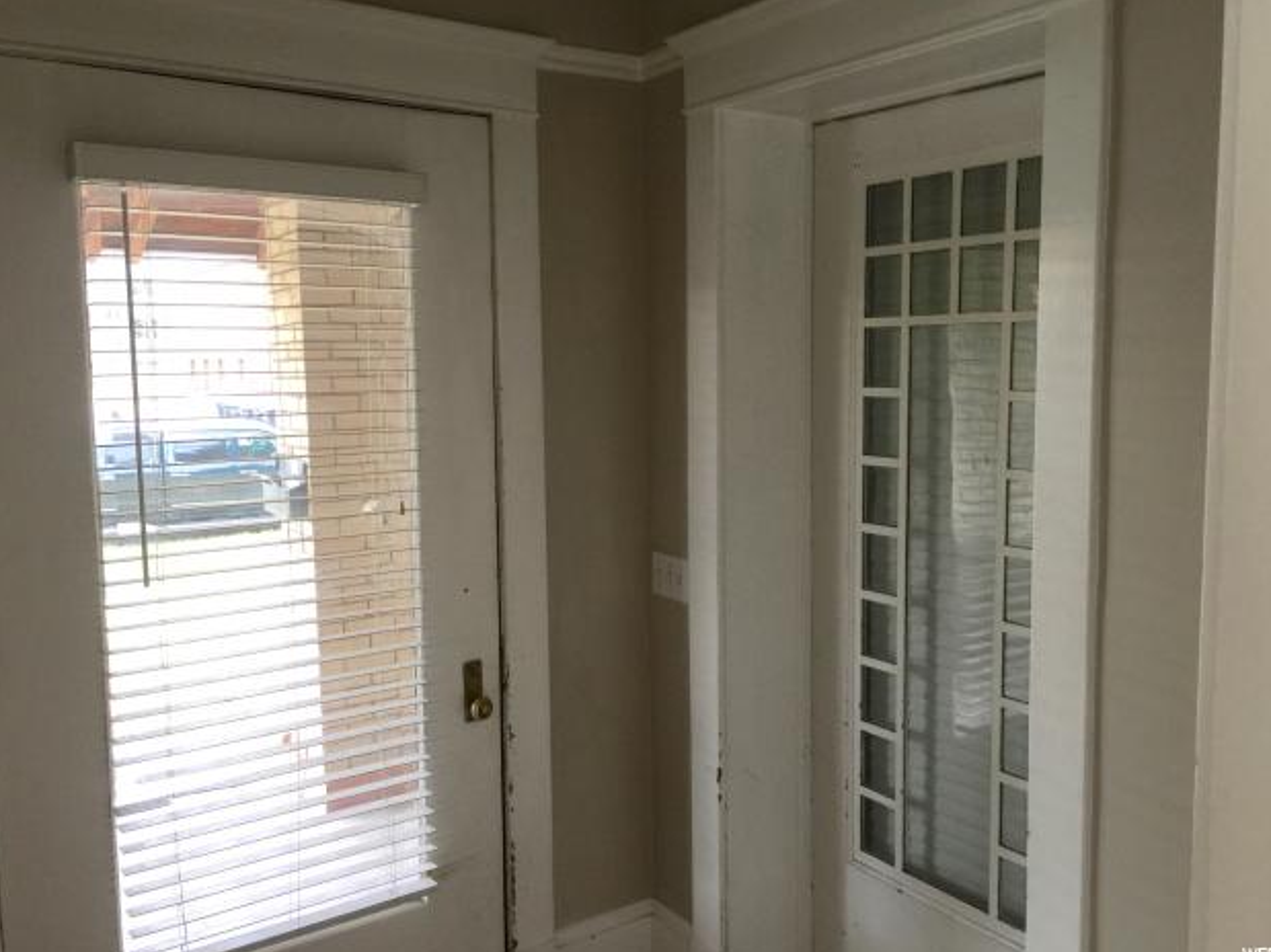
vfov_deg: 46.8
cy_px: 470
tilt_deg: -2.6
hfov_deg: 60.0
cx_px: 651
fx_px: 1101
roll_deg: +1.1
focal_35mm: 30
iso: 32
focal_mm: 4.15
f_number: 2.2
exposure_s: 1/30
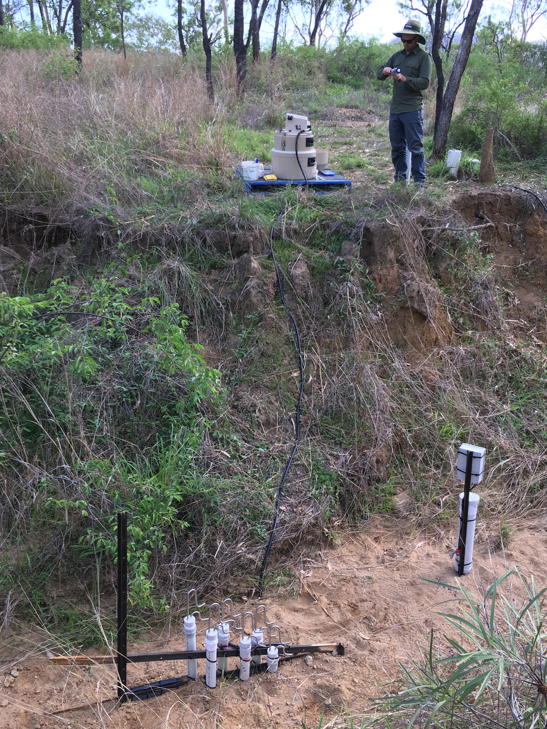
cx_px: 289
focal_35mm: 32
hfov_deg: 44.1
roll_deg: +0.0
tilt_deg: -18.9
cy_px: 377
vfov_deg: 56.8
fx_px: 674
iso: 25
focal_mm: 4.15
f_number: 2.2
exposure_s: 1/195
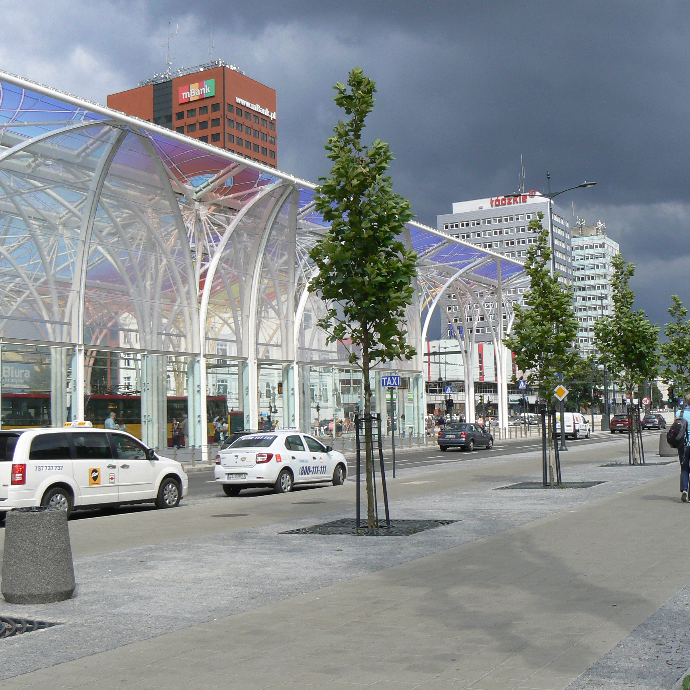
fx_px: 970
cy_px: 345
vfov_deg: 39.2
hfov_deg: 39.1
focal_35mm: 43
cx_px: 320
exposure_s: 1/400
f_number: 6.3
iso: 80
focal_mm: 6
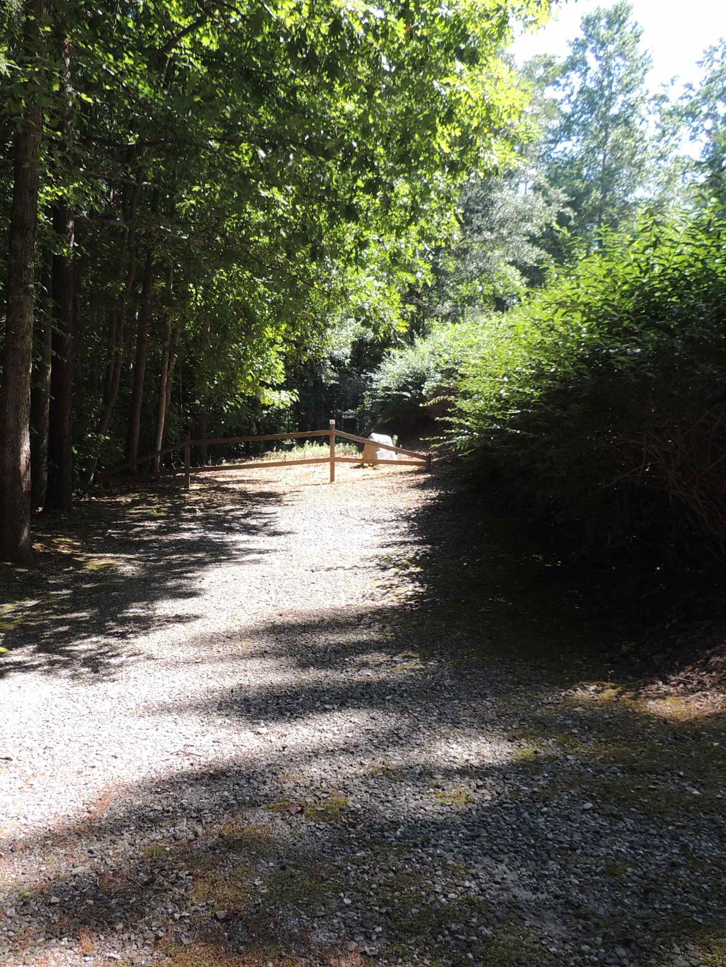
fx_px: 923
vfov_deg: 55.3
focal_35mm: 33
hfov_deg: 42.4
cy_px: 496
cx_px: 248
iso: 100
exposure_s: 1/200
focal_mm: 4.3
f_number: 3
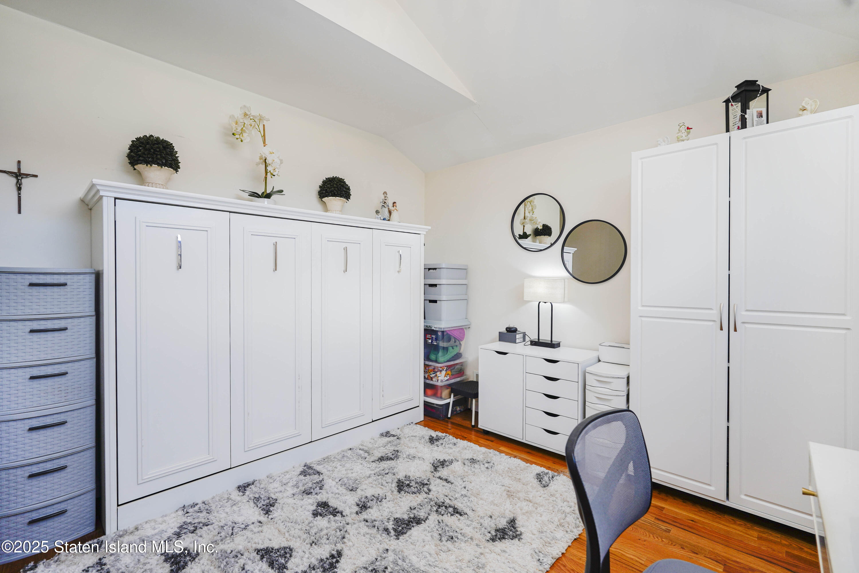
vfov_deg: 72.1
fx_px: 394
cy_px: 286
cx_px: 430
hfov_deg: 95.0
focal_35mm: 16
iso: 100
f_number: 4
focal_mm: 16.5
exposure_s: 1/50
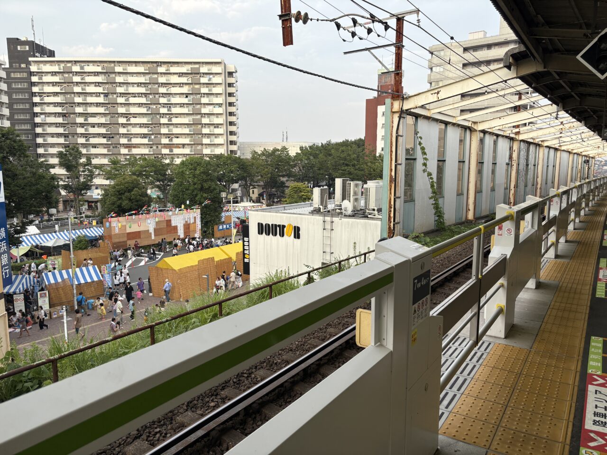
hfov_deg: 67.3
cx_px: 304
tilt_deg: -7.9
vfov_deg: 53.1
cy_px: 228
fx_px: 456
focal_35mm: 26
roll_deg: +1.1
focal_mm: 5.96
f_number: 1.6
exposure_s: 1/884
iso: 50
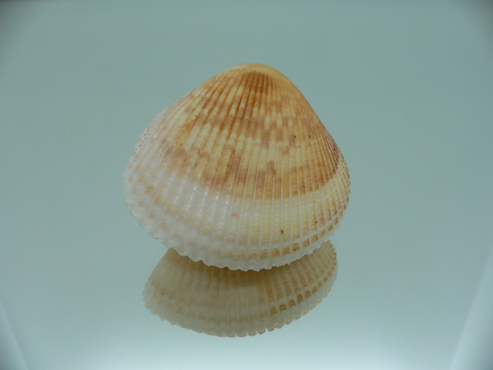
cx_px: 246
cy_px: 185
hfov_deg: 52.6
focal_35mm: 35
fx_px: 498
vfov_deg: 40.7
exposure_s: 1/60
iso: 80
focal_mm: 4.6
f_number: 2.8
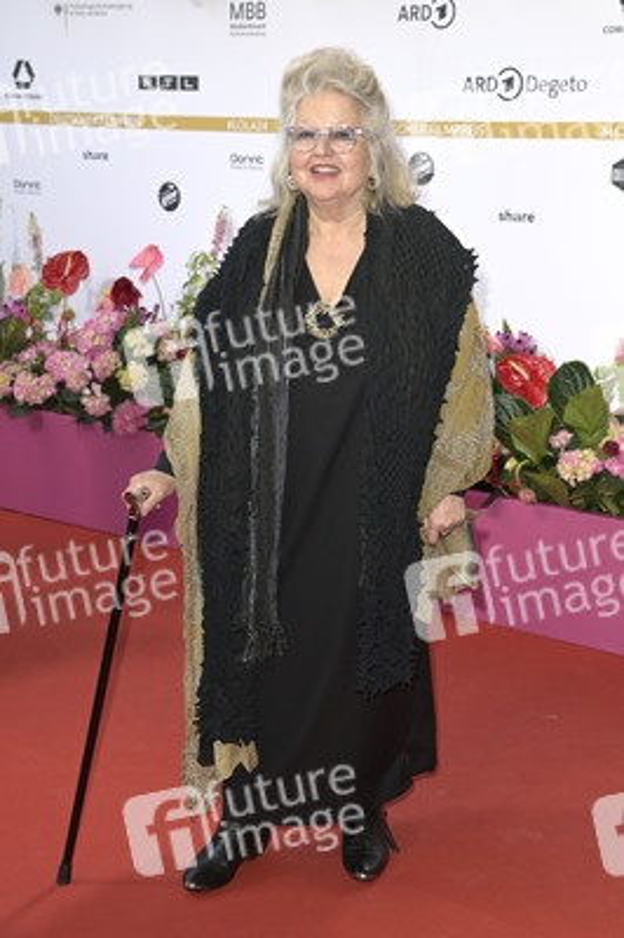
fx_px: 1615
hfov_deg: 21.9
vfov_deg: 32.4
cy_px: 469
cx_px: 312
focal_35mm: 62
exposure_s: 1/250
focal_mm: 62
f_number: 5.6
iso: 640
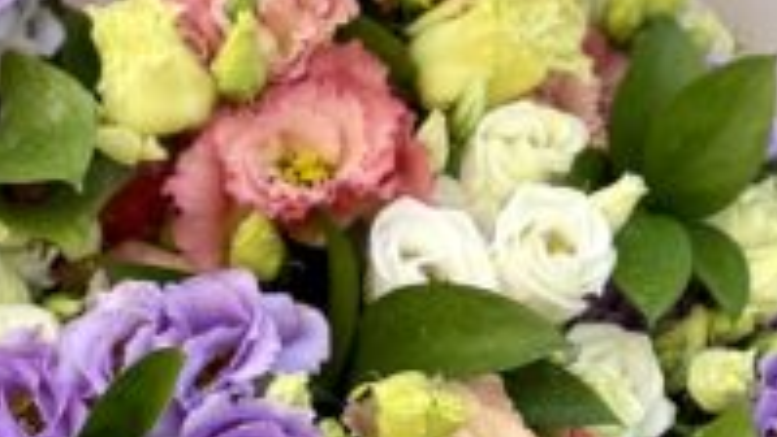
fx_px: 4636
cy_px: 220
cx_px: 269
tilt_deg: -16.1
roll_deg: +0.6
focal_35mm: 225
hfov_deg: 9.6
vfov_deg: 5.4
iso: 25
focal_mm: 9
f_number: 2.8
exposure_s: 1/121
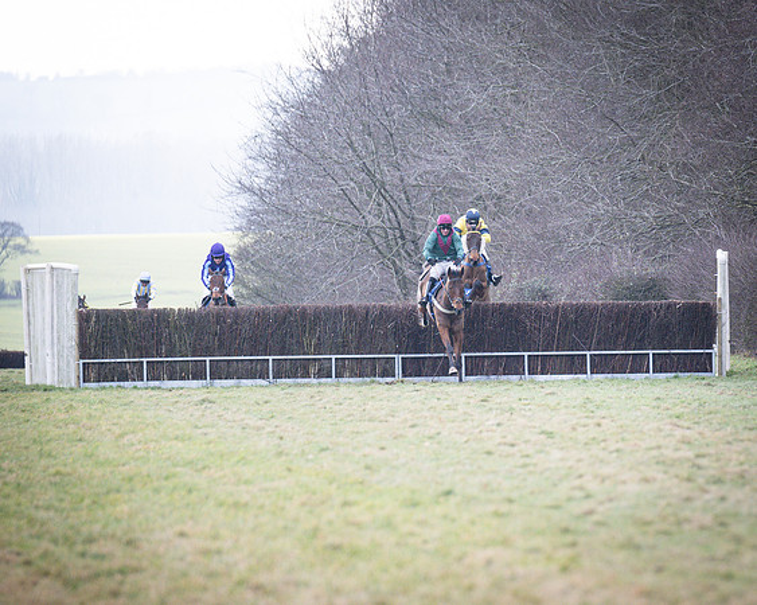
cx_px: 632
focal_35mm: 447
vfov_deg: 3.5
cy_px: 421
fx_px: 10005
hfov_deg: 4.3
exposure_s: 1/1600
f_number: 2.8
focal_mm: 190
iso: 400
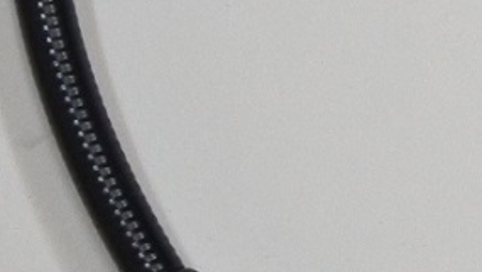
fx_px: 5668
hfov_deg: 4.7
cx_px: 1244
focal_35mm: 443
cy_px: -84
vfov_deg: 2.7
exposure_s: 1/125
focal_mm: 24.8
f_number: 5.3
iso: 800
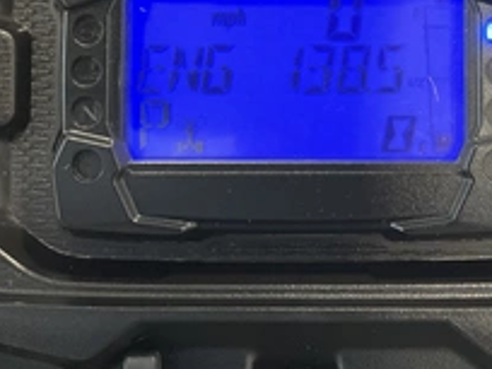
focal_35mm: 57
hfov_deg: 33.4
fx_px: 810
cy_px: 41
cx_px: 342
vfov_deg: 24.9
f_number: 1.8
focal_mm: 3
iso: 100
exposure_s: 1/60
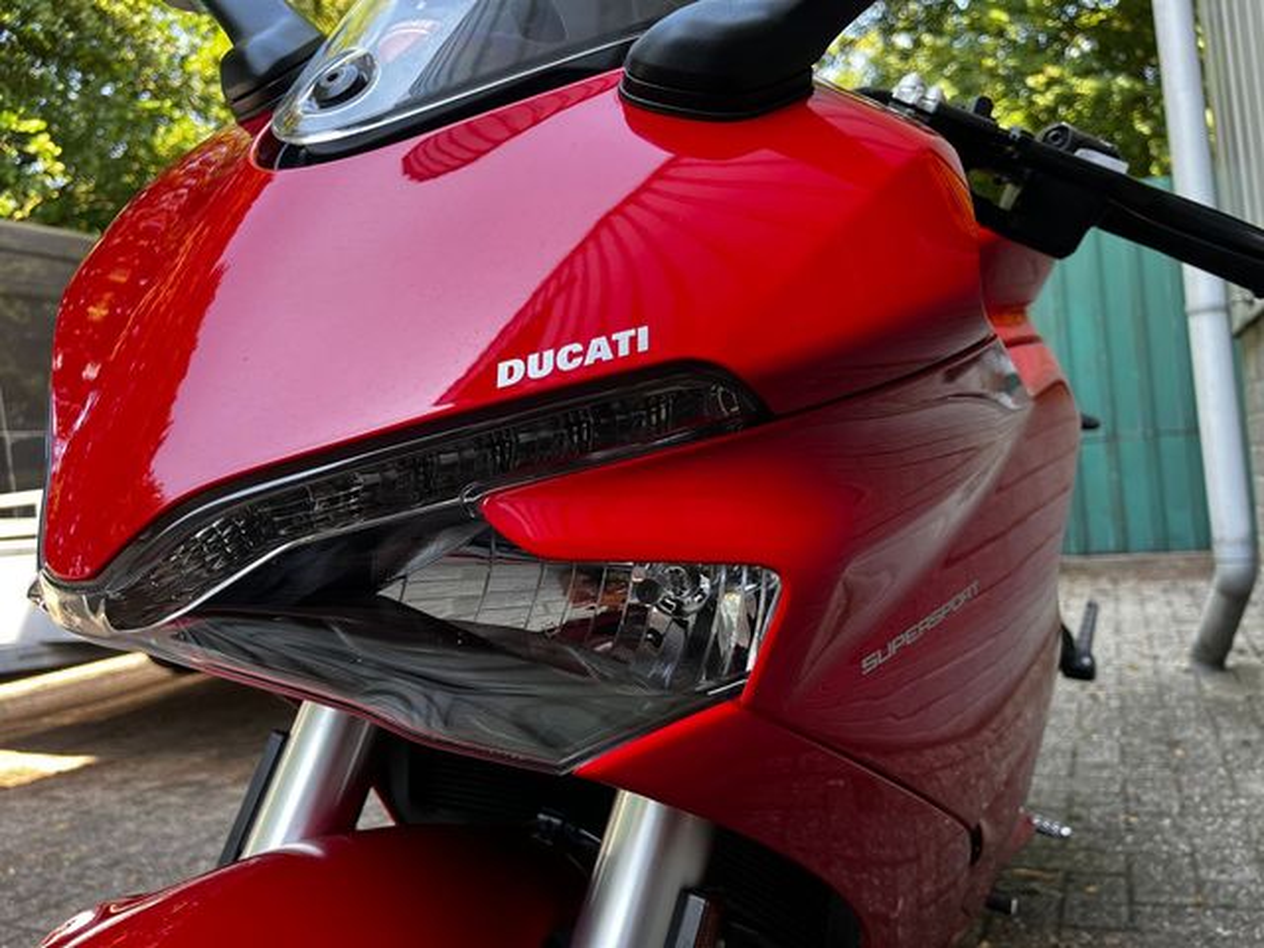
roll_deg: +4.9
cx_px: 632
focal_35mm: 26
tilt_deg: +0.3
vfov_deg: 53.1
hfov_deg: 67.3
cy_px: 474
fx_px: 949
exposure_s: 1/122
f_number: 1.6
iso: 50
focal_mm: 5.1
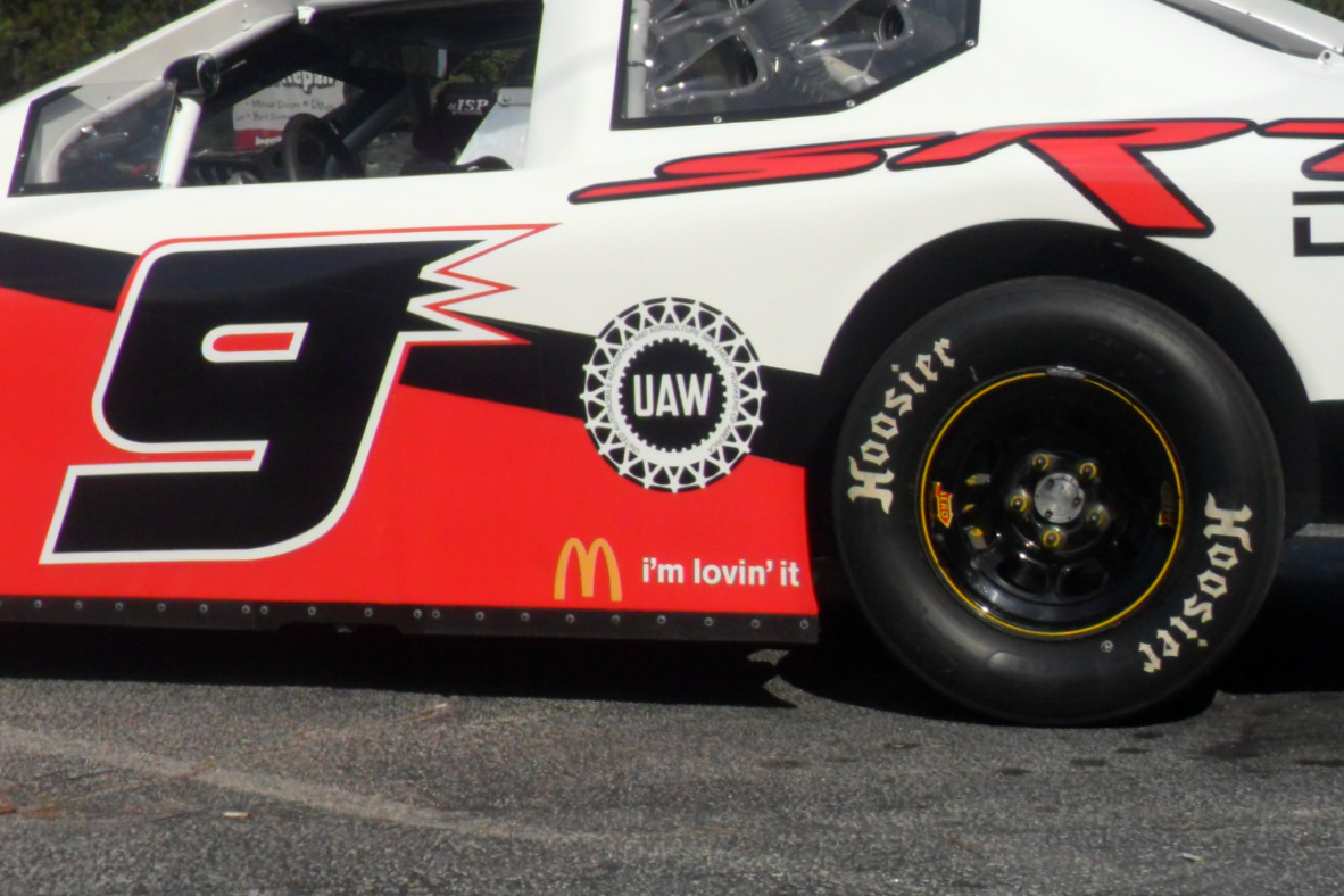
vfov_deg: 18.6
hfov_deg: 27.7
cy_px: 272
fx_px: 2725
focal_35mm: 73
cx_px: 607
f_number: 9.4
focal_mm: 5.7
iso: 80
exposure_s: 1/350
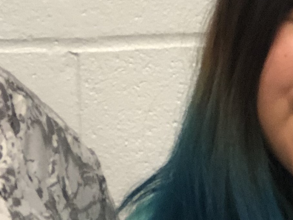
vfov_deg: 5.9
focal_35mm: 254
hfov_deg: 7.8
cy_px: 70
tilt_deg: -6.3
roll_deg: +1.2
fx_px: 2150
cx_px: 72
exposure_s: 1/60
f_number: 2.8
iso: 400
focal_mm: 6.6
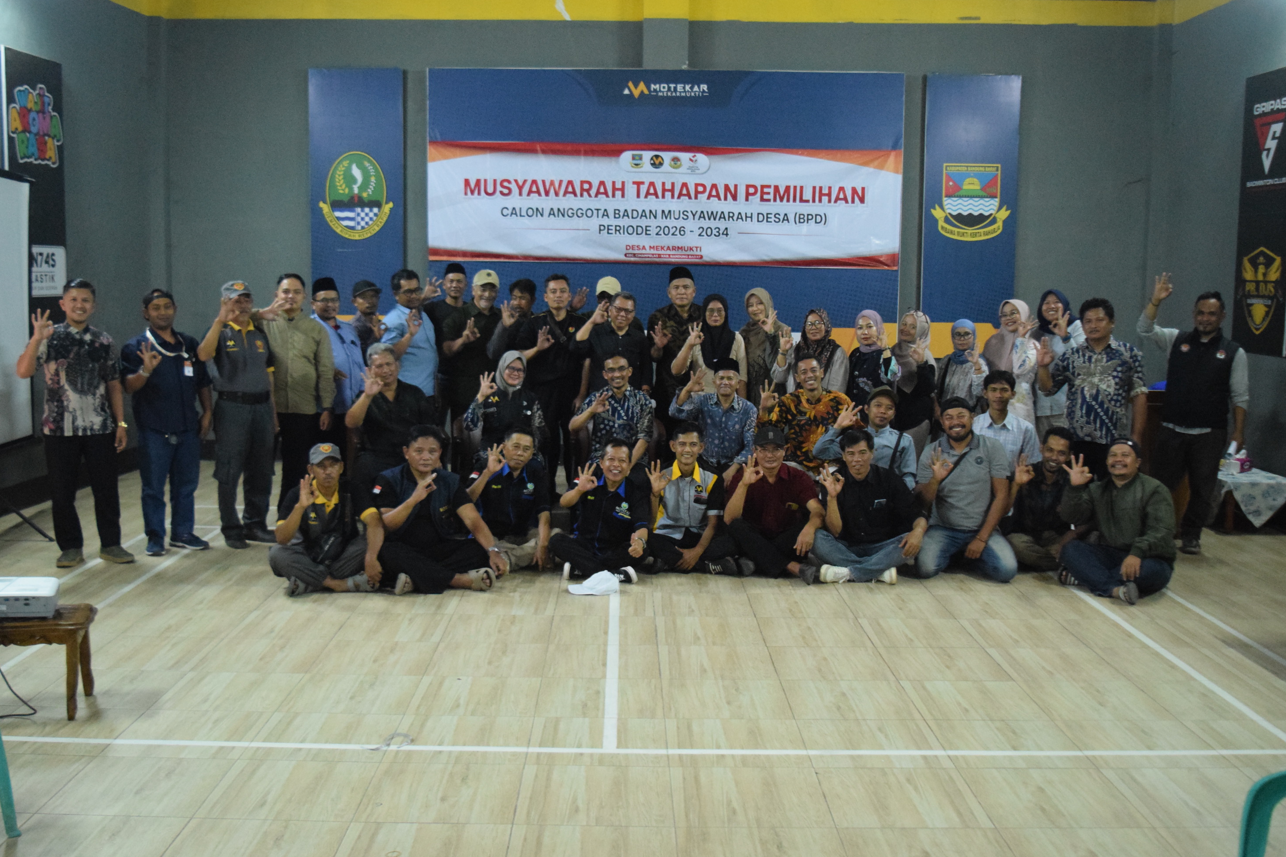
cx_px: 643
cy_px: 432
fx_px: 1321
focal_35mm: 37
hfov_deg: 51.9
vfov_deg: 35.9
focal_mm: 24
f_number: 4
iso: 5000
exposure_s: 1/160
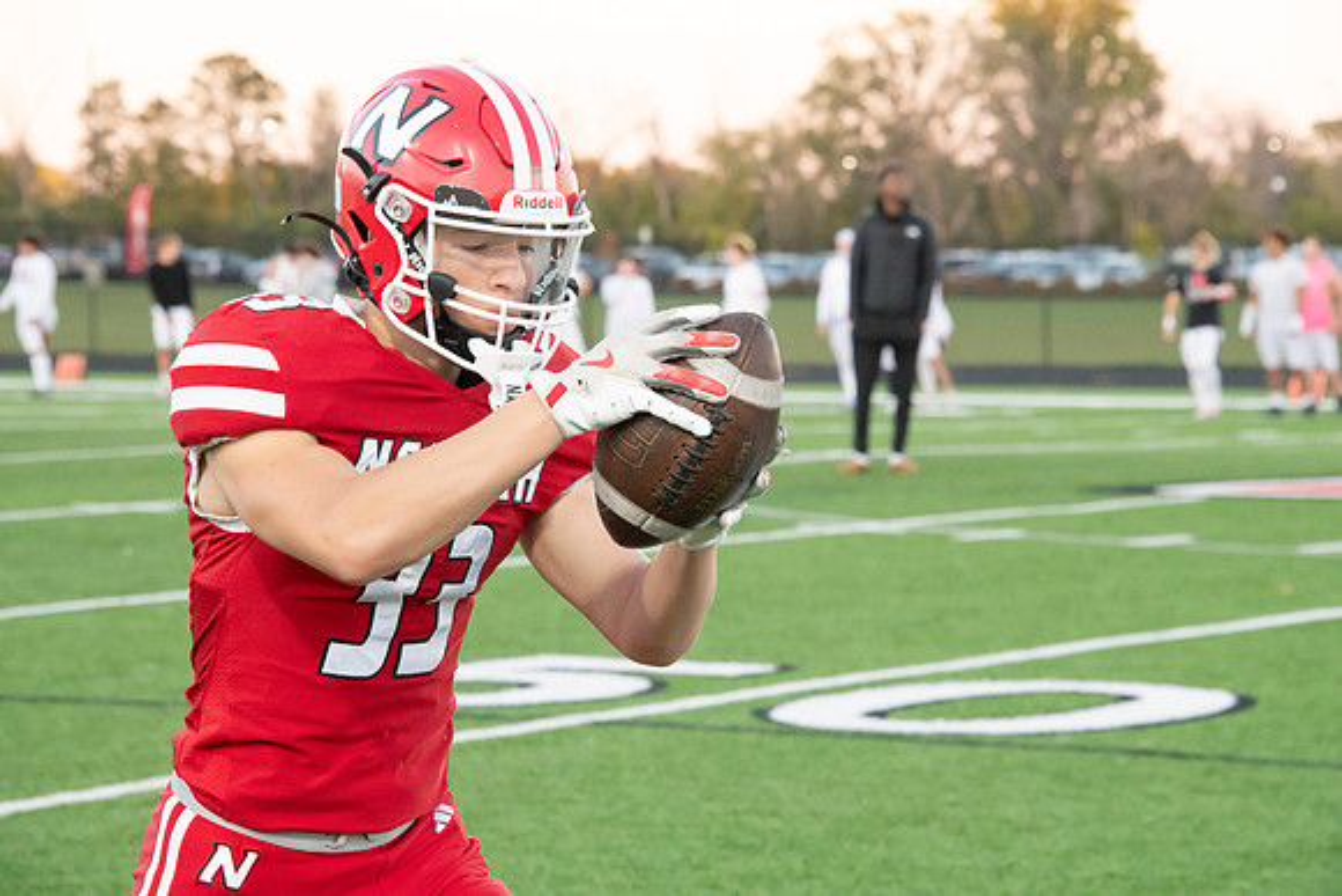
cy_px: 448
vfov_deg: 9.2
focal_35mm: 150
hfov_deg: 13.7
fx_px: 5593
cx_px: 671
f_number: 9
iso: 8000
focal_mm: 150
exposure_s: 1/320
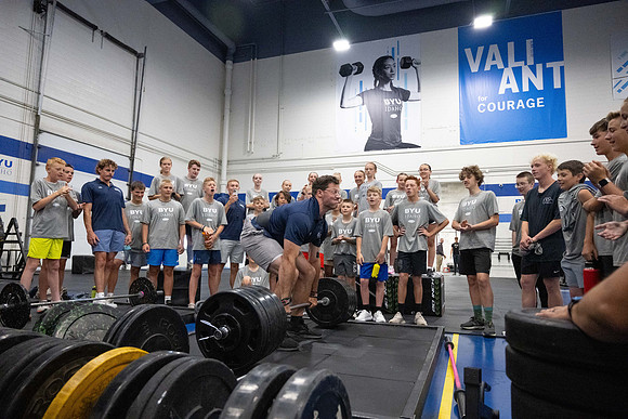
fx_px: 419
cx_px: 314
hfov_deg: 73.7
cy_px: 210
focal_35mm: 24
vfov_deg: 53.2
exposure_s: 1/320
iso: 10000
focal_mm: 24
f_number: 4
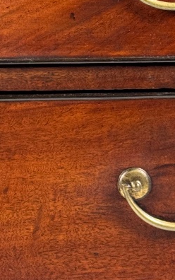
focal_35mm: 154
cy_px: -104
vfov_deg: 13.0
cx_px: -101
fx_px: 1173
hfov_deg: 8.3
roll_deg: +0.4
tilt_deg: -1.6
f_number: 1.78
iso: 250
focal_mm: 6.76
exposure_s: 1/33
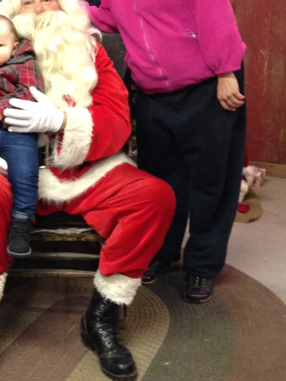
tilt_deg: -15.9
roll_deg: +0.7
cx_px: 30
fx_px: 705
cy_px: 131
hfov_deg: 22.4
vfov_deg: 30.1
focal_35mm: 64
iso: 250
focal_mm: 4.12
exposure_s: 1/20
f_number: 2.4
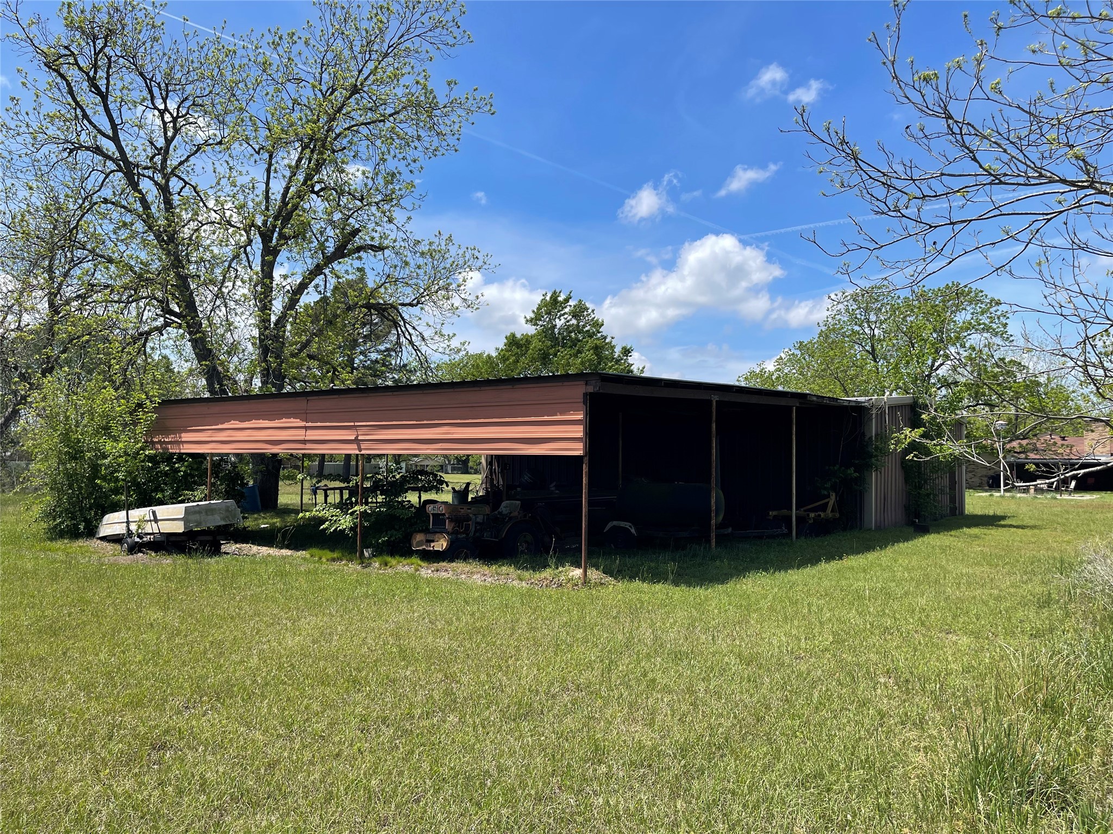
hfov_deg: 69.4
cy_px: 417
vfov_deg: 54.9
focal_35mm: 25
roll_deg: -0.9
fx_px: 804
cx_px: 556
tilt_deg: +3.7
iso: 32
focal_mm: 5.1
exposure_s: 1/3165
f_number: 1.6
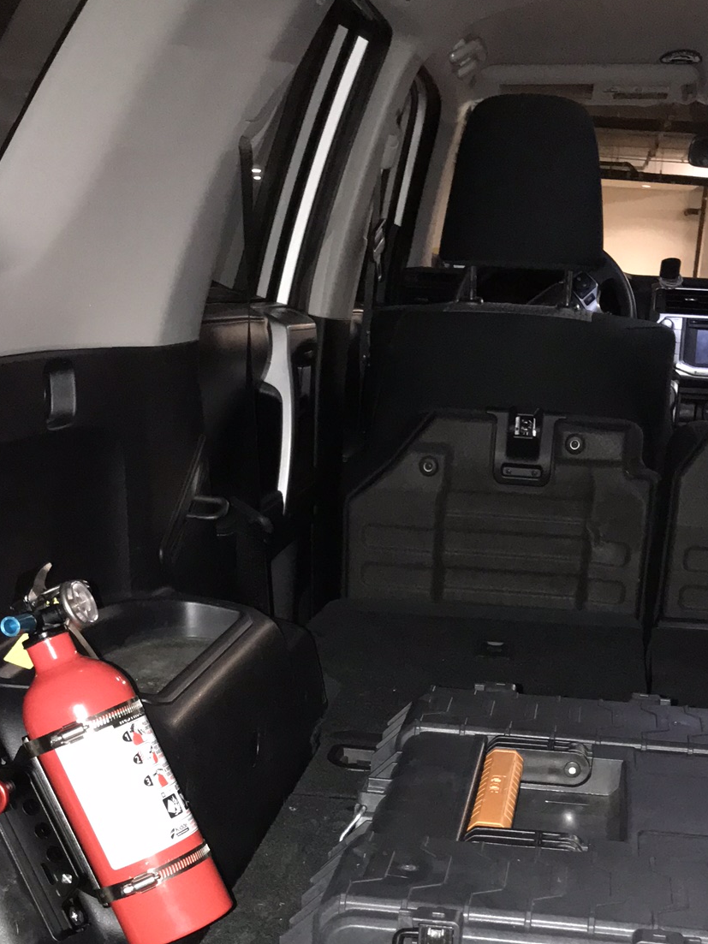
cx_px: 432
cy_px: 870
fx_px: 1418
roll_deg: -3.1
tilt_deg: -23.7
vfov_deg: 34.5
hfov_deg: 28.0
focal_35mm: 52
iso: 160
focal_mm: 3.99
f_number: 1.8
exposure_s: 1/16
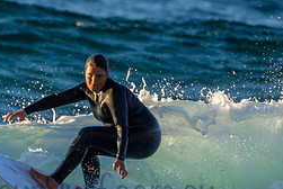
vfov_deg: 0.8
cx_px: 95
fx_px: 13631
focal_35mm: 1732
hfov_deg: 1.2
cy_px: 181
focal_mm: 500
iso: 720
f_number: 5.6
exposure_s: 1/1250
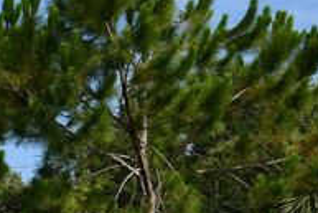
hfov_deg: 10.7
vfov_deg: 7.3
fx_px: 1644
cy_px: 310
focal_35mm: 186
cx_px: -137
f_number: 9
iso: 100
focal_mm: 28
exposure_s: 1/320
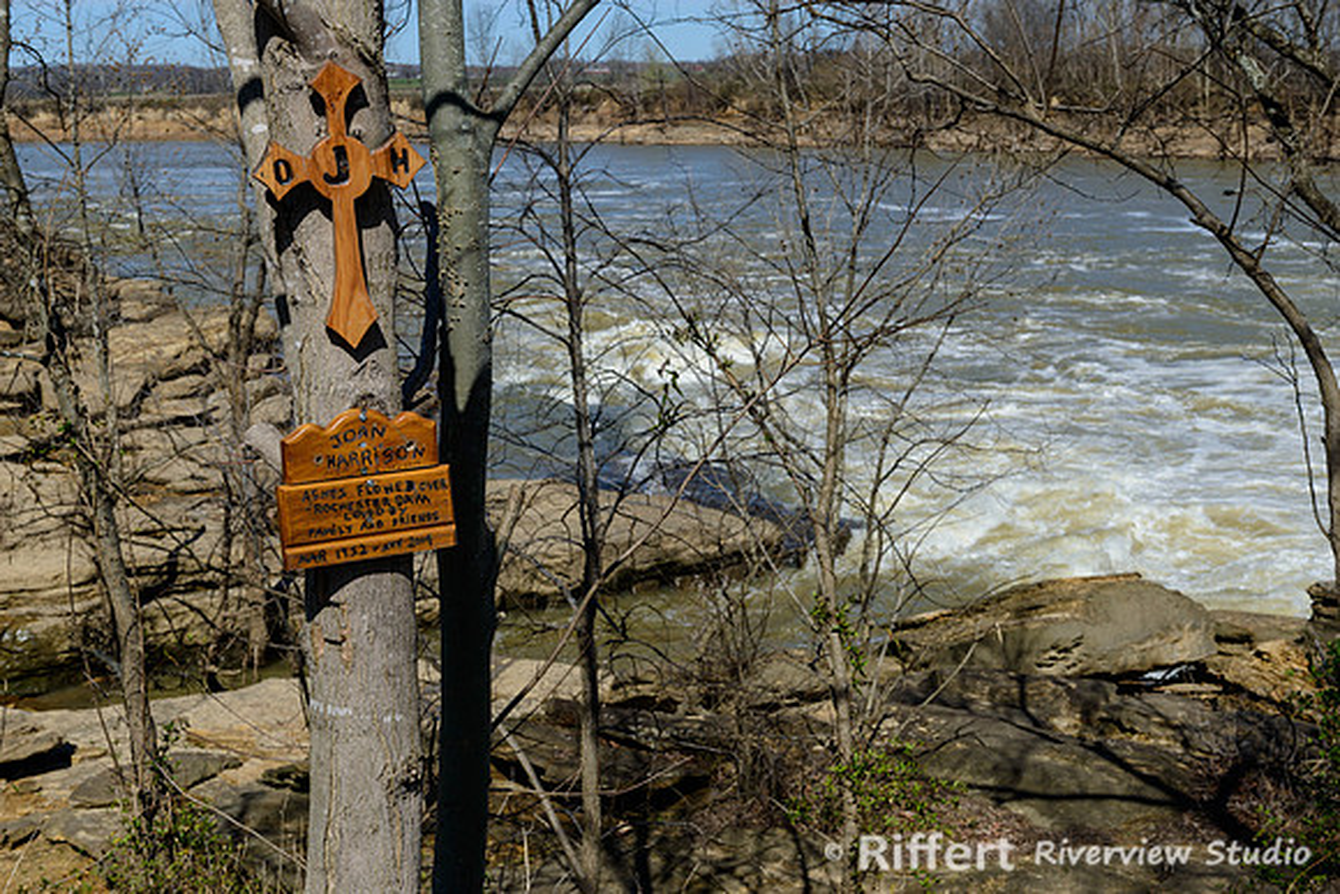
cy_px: 447
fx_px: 1787
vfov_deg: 28.1
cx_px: 670
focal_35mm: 48
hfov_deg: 41.1
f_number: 10
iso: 100
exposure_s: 1/250
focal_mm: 48
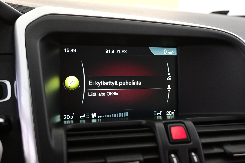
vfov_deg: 33.6
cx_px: 122
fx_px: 270
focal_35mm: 40
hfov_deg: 48.7
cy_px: 82
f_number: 4.5
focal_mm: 26.5
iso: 3200
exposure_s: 1/40
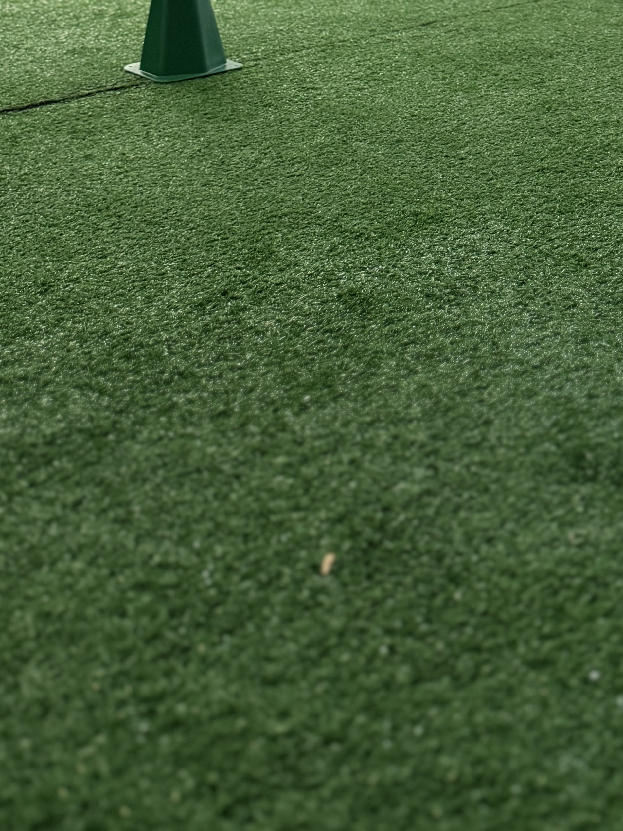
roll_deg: +1.5
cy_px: -55
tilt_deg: -9.0
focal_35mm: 54
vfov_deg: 31.9
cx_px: 607
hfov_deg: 25.8
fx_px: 1296
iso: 250
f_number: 1.78
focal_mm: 6.76
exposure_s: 1/60
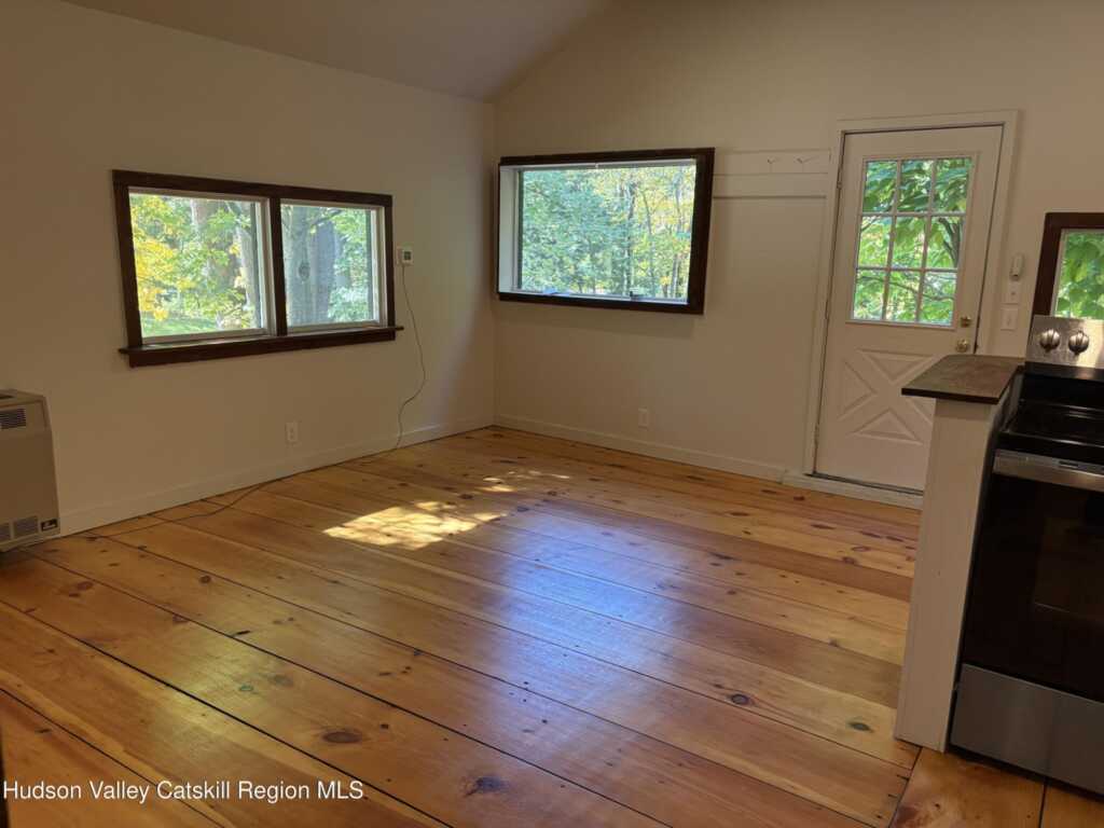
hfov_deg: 67.3
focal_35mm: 26
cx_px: 552
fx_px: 829
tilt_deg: -9.7
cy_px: 414
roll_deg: +1.0
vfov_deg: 53.1
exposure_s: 1/120
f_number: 1.6
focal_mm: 5.96
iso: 200
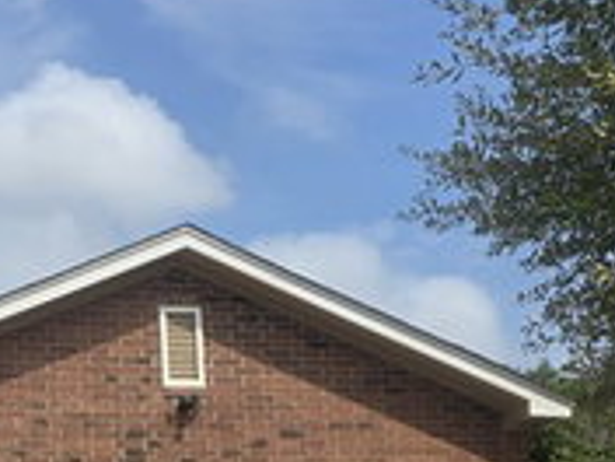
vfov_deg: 20.7
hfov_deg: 28.2
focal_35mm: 67
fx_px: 1190
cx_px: 101
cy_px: 536
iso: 12
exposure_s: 1/1199
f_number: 1.7
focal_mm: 6.3
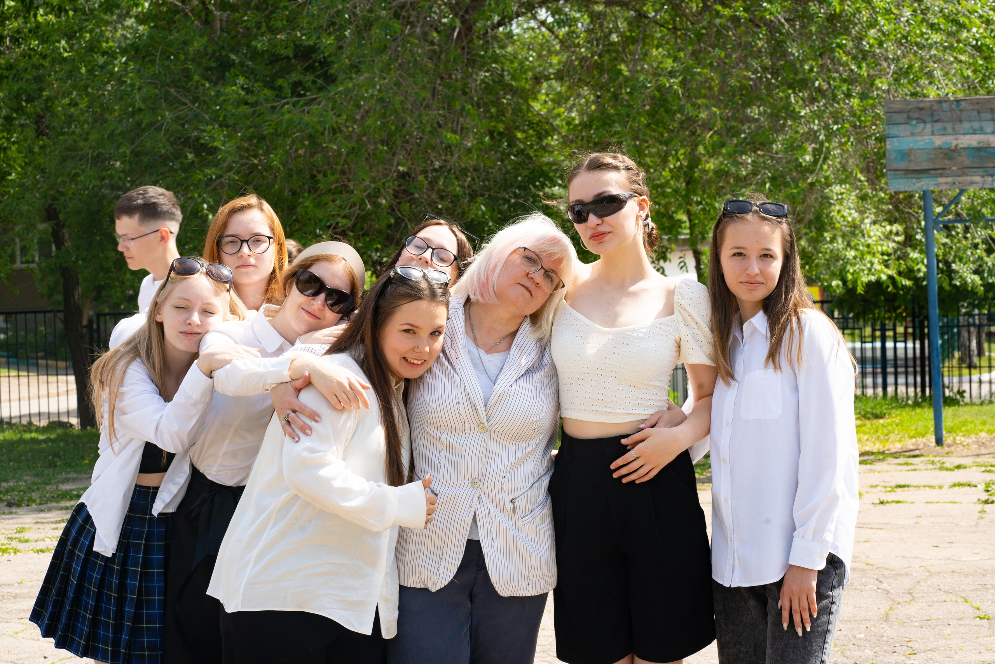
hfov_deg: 23.9
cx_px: 498
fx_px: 2349
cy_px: 332
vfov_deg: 16.1
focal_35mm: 85
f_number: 13
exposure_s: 1/125
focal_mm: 85
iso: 160
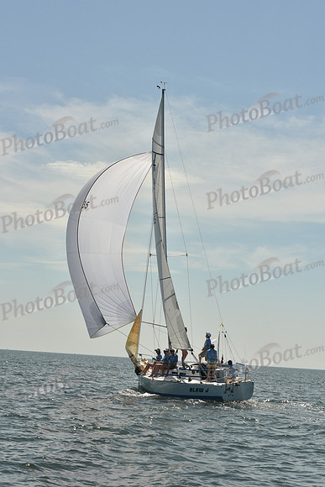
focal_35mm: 70
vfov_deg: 28.8
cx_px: 162
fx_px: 947
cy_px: 244
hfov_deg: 19.5
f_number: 11
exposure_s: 1/1250
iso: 320
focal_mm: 70
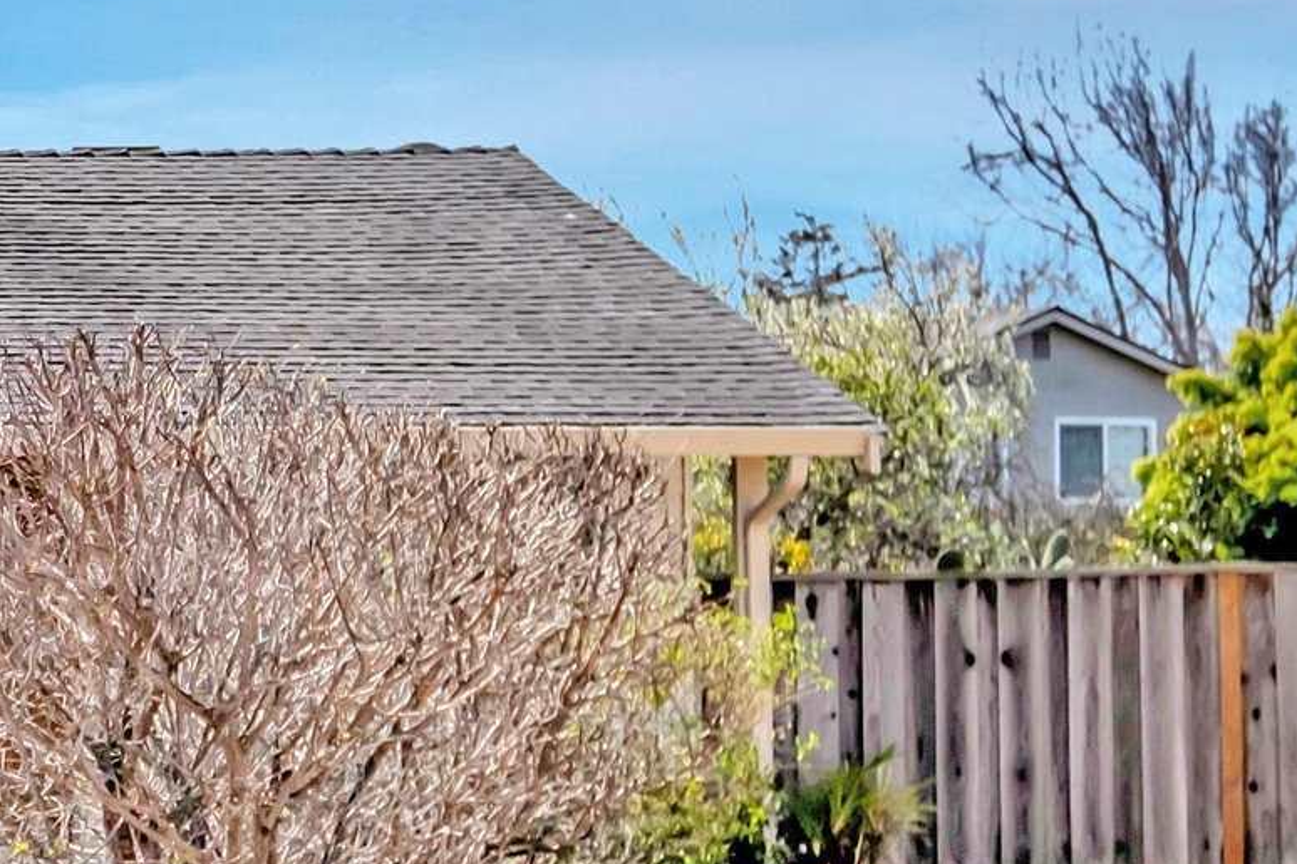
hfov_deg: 14.3
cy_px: 616
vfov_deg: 10.5
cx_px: -806
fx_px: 4719
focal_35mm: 131
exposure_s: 1/420
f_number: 8
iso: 160
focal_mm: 21.9
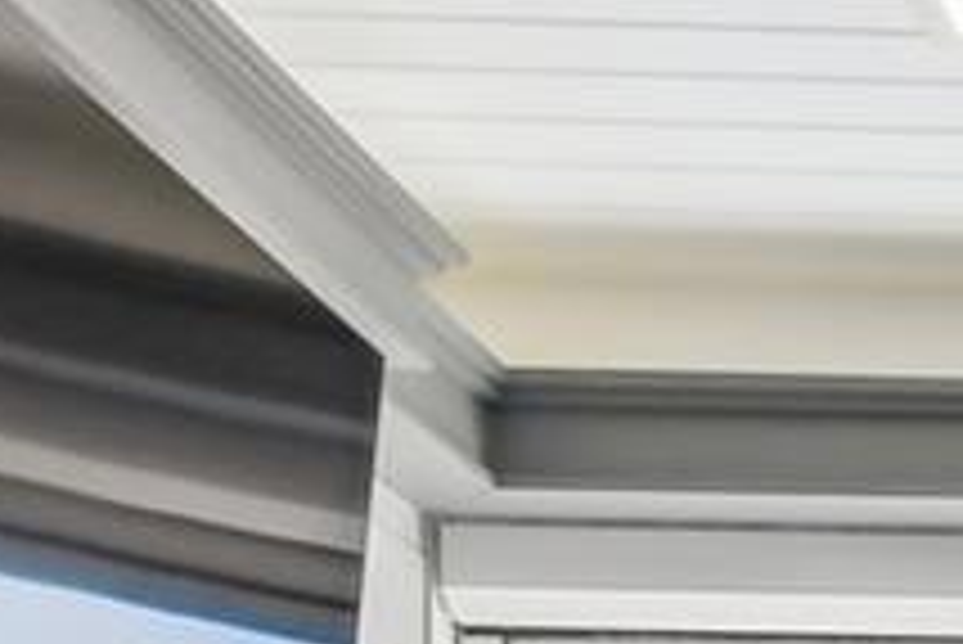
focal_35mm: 112
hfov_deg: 15.2
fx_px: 2998
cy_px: 1495
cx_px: 1840
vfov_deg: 10.7
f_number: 7.1
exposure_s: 1/400
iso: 100
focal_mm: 10
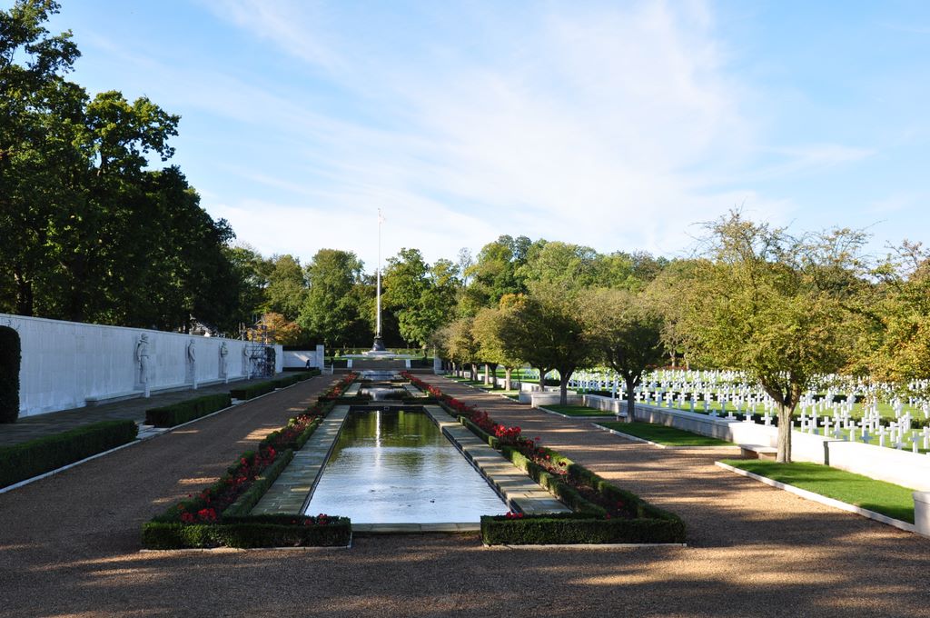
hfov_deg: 43.7
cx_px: 465
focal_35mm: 45
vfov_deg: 29.8
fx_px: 1161
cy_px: 309
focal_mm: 30
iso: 200
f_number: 9
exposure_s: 1/160
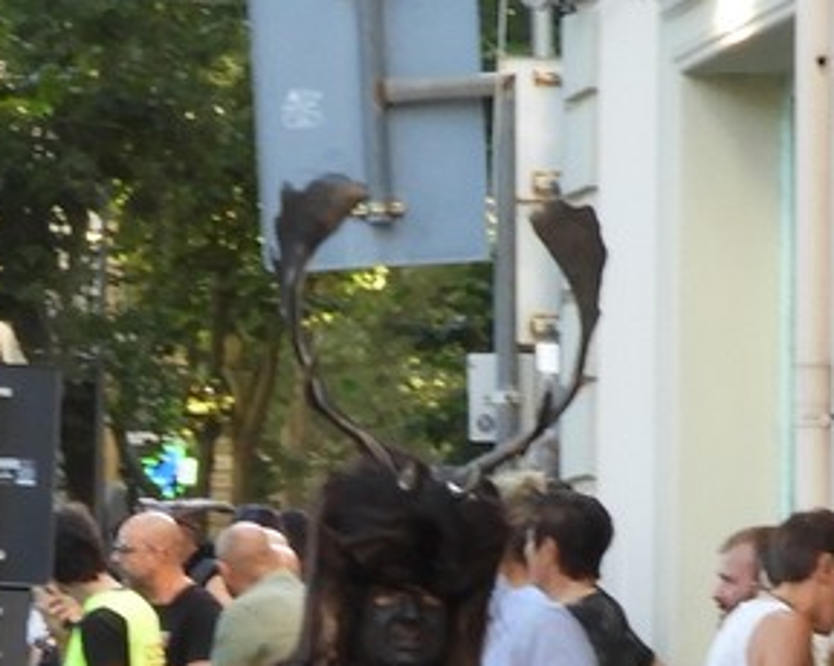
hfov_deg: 4.5
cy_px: 1300
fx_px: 10533
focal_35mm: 427
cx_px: 14
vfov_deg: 3.6
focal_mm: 12.5
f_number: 4.5
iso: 100
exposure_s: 1/40
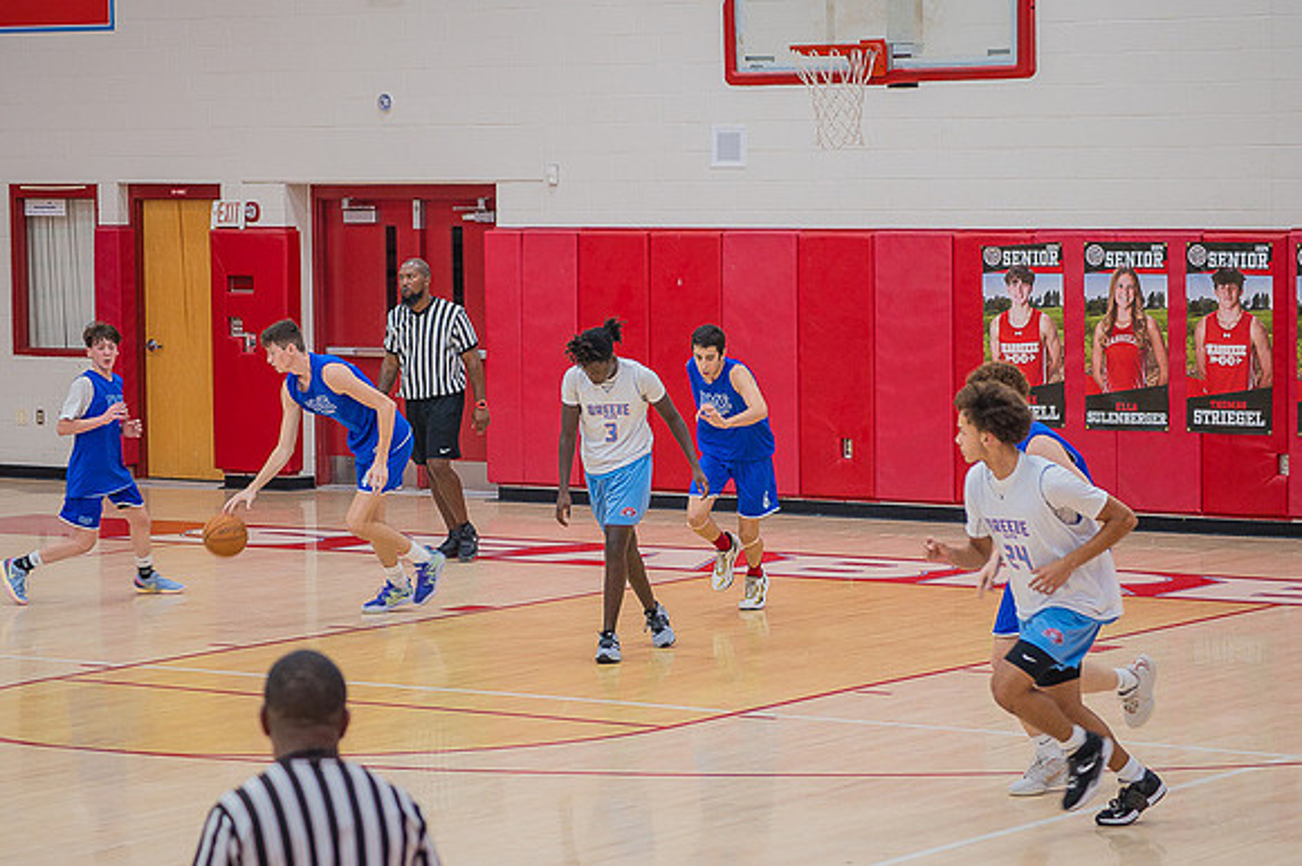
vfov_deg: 11.3
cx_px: 651
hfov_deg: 16.9
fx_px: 4388
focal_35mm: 121
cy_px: 433
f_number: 4.8
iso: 1000
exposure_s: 1/250
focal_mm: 112
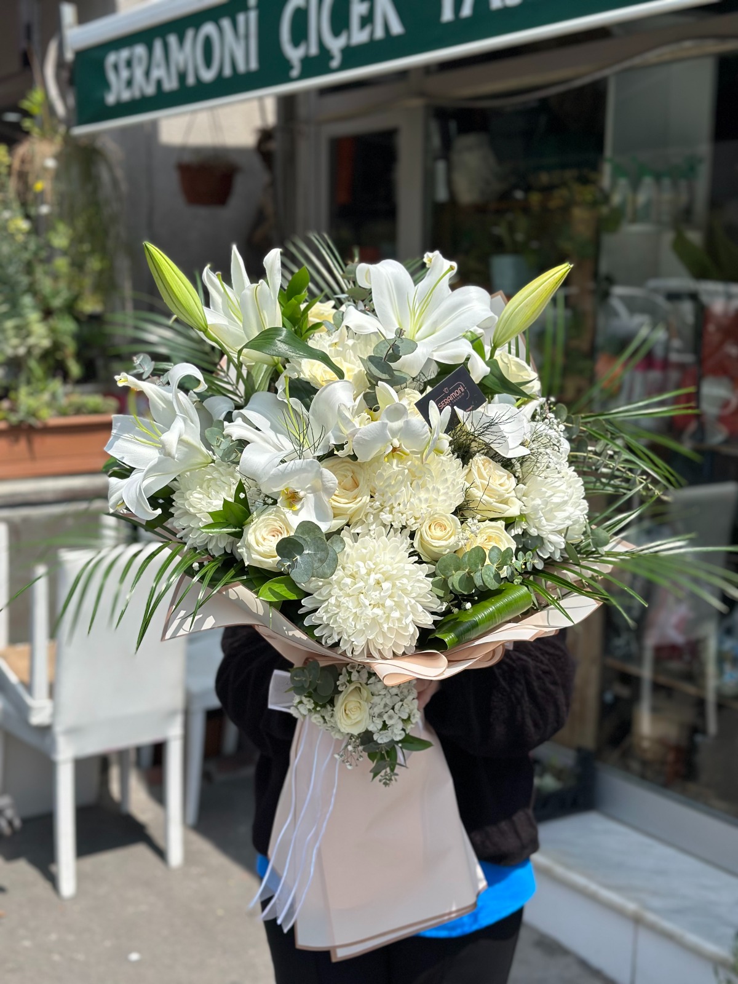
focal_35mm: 48
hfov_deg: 30.3
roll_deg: -1.3
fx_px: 1364
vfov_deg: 39.7
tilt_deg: -6.9
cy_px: 492
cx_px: 369
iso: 100
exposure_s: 1/8929
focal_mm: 6.86
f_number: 1.78
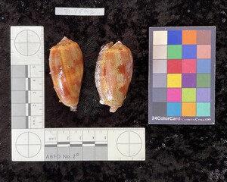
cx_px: 101
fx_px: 222
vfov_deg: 44.5
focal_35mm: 33
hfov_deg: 54.1
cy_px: 88
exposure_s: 1/100
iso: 64
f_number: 1.8
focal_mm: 3
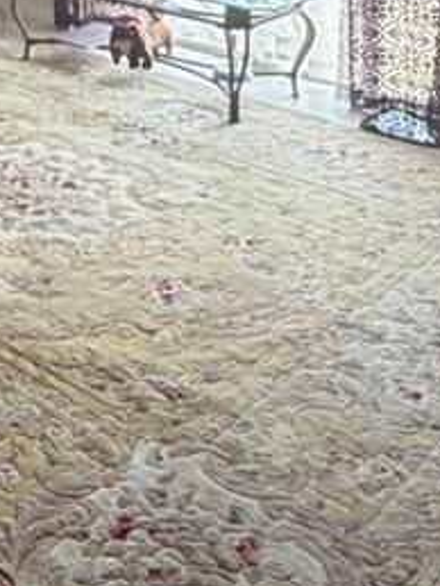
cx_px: -32
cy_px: -200
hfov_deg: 21.6
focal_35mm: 65
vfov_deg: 25.2
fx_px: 1100
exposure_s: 1/105
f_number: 2.2
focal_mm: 2.22
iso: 320
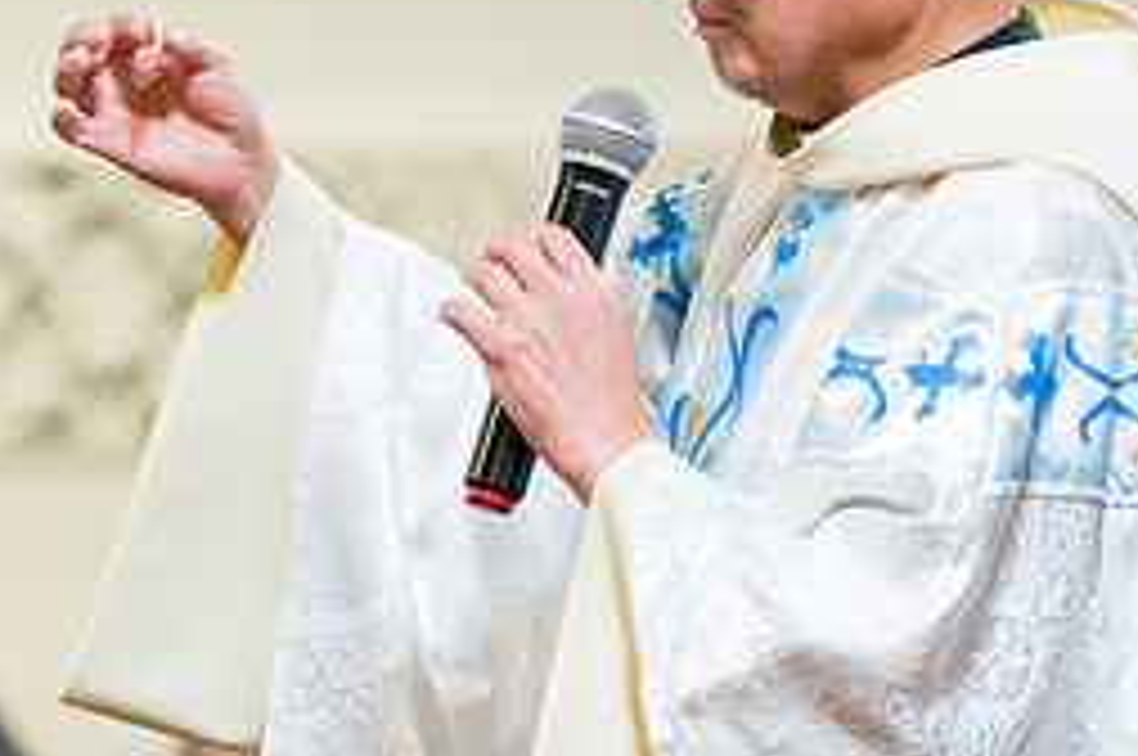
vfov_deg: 3.4
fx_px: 12660
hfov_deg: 5.1
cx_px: 427
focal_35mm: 401
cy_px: 297
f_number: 3.2
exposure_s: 1/200
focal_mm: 175
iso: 6400
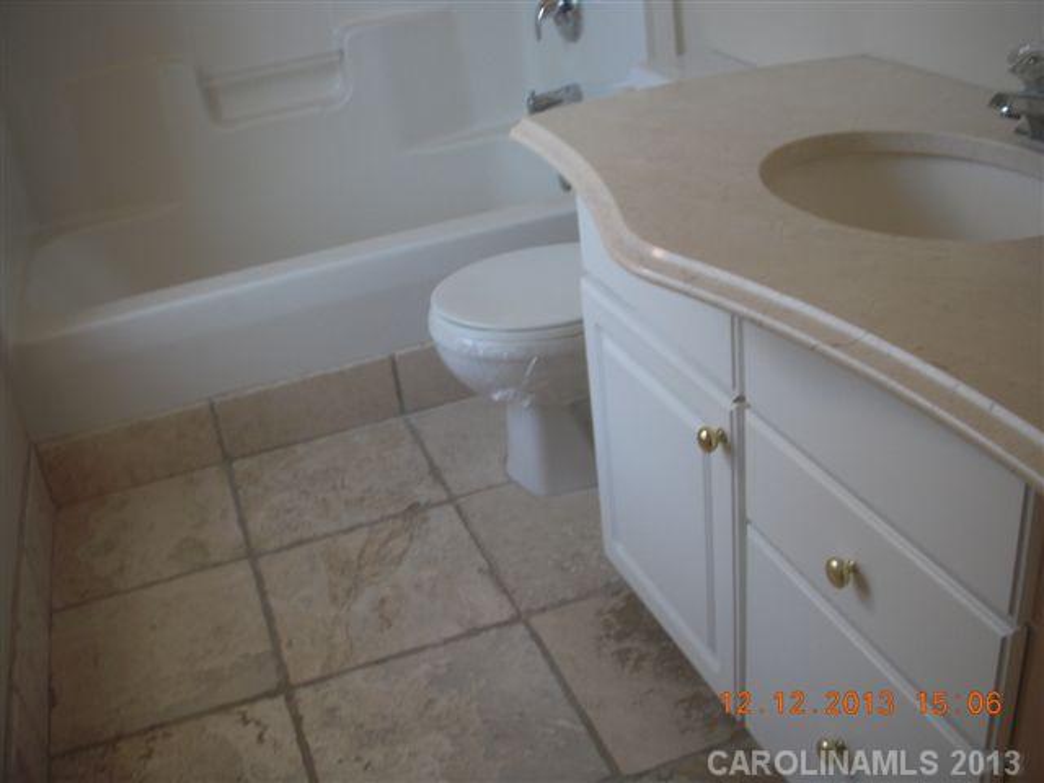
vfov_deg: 37.7
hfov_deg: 49.0
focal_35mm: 38
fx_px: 1146
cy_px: 392
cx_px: 522
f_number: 3.3
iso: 100
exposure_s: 1/50
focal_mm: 6.3
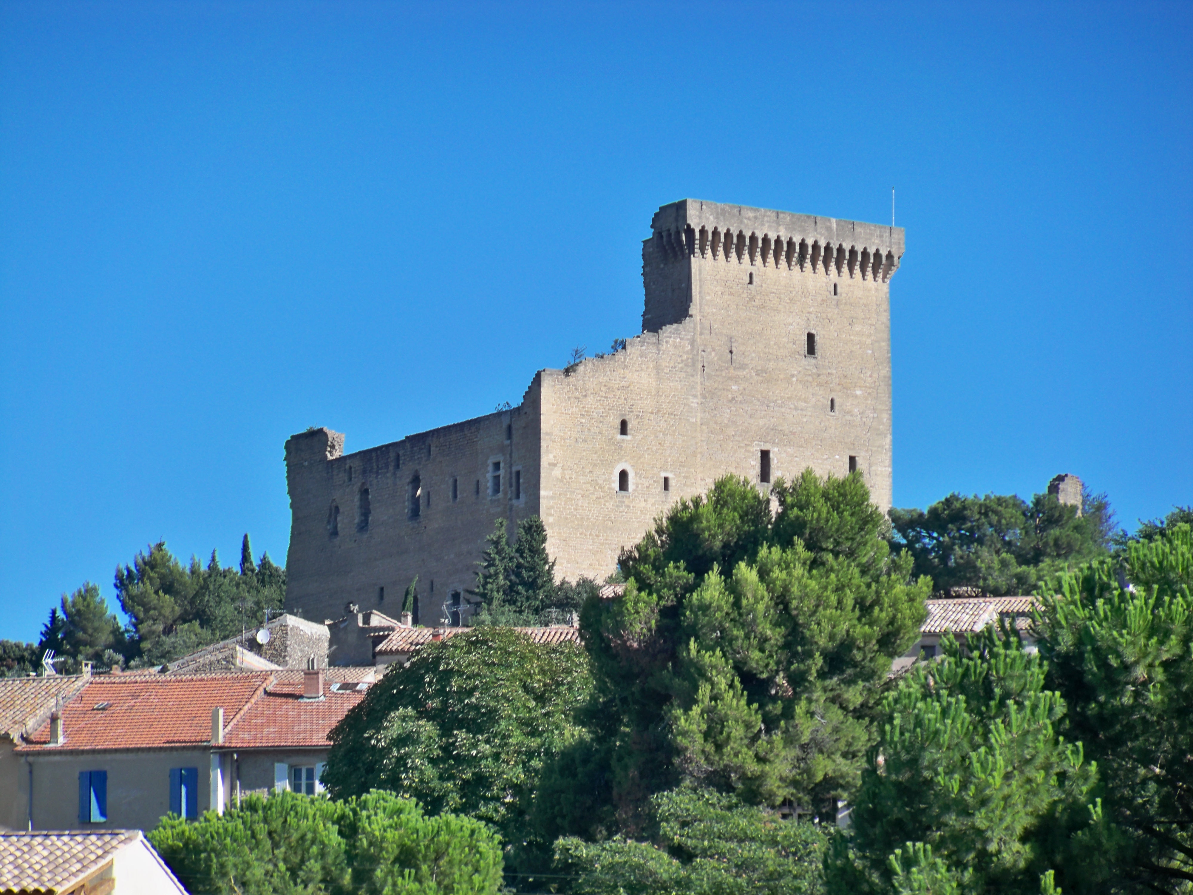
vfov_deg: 6.0
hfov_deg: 8.0
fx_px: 8513
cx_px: 596
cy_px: 448
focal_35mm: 247
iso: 64
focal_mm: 43.8
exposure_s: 1/320
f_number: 4.4
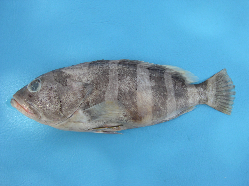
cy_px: 93
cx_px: 124
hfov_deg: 49.0
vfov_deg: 37.7
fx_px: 273
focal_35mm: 38
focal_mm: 8
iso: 100
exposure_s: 1/318
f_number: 2.8
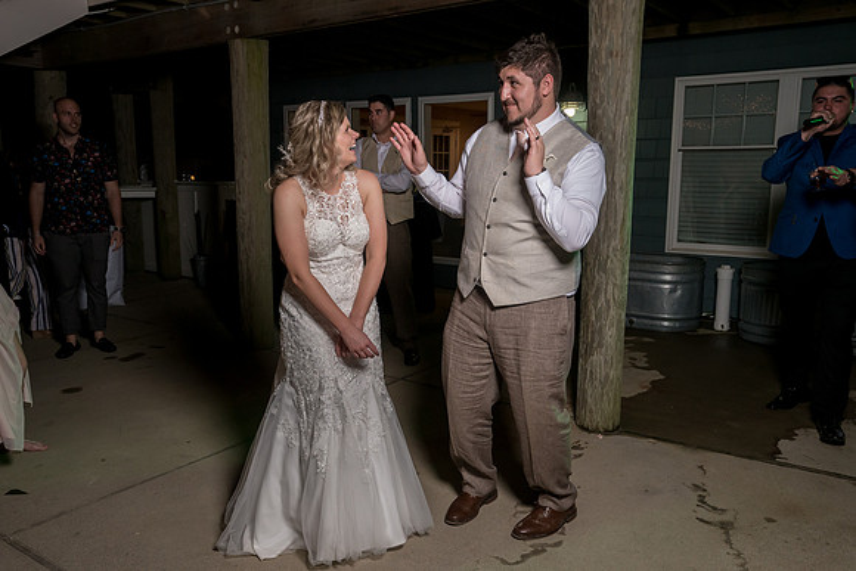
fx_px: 719
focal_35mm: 30
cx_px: 431
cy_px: 294
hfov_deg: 61.5
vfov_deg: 43.3
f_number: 5.6
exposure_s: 1/160
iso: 2000
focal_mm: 26
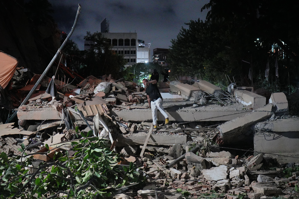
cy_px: 100
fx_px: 357
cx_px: 150
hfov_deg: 45.4
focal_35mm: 43
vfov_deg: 31.2
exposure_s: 1/60
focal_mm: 43
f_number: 4.5
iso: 5000
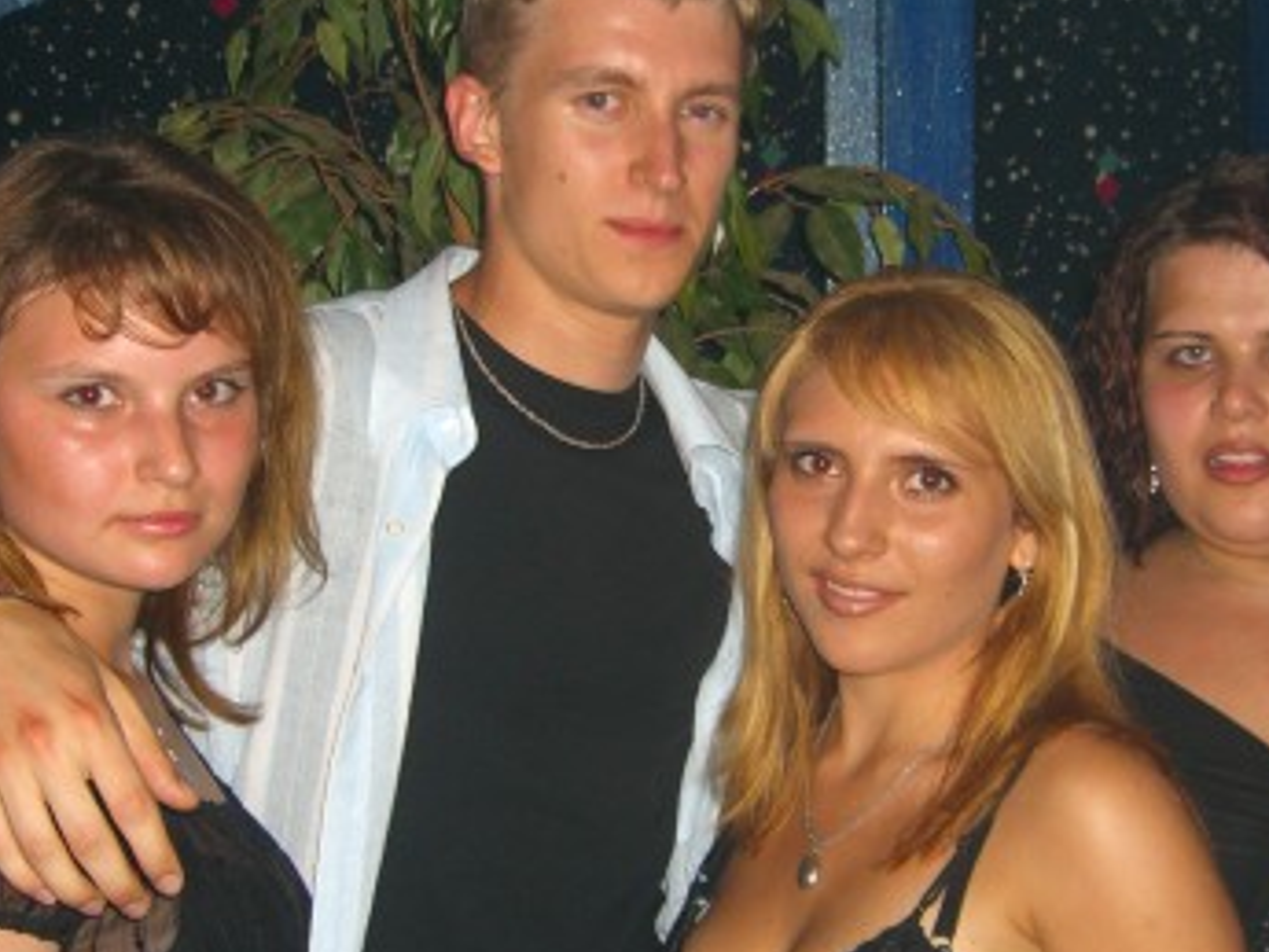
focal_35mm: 66
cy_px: 511
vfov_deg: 22.3
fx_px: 2420
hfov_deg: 29.3
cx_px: 725
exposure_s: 1/60
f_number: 2.8
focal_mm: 7.9
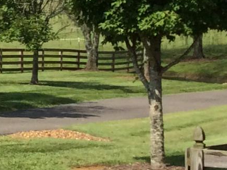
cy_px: -28
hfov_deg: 8.2
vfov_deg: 7.1
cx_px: -435
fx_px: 1364
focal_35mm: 208
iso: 32
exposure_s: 1/2283
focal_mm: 4.12
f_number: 2.2
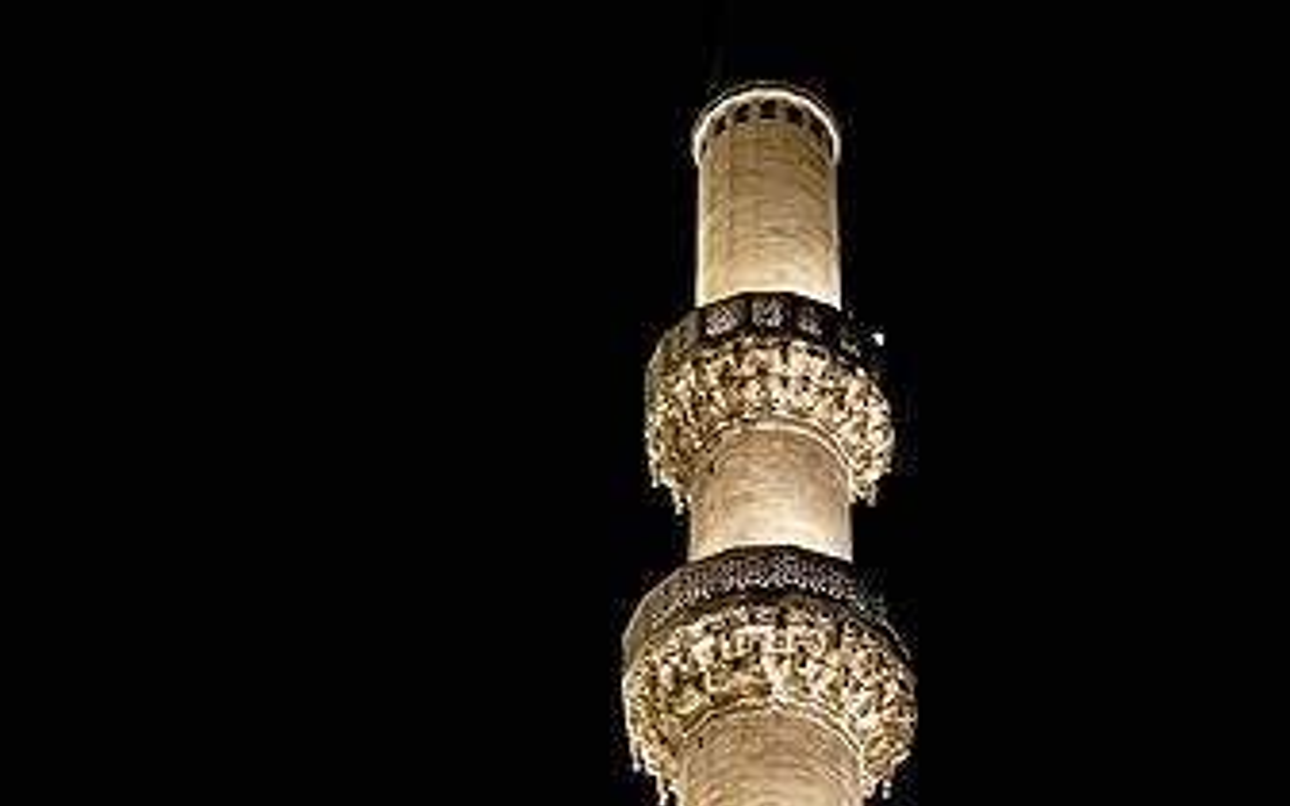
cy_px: 480
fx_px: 3199
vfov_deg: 14.4
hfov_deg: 22.8
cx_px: 645
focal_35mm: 91
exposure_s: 1/20
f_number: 2.2
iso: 500
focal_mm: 7.5
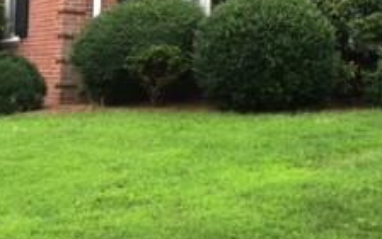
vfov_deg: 14.2
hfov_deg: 21.3
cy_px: 31
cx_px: 454
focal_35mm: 91
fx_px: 947
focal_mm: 4.12
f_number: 2.2
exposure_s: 1/244
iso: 32
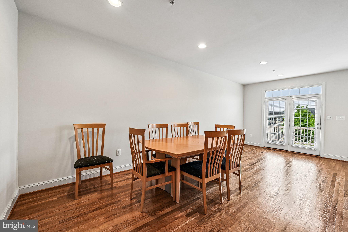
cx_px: 174
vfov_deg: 81.2
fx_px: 135
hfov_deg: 104.3
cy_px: 116
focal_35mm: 14
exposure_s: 1/20
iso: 100
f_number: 8
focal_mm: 14
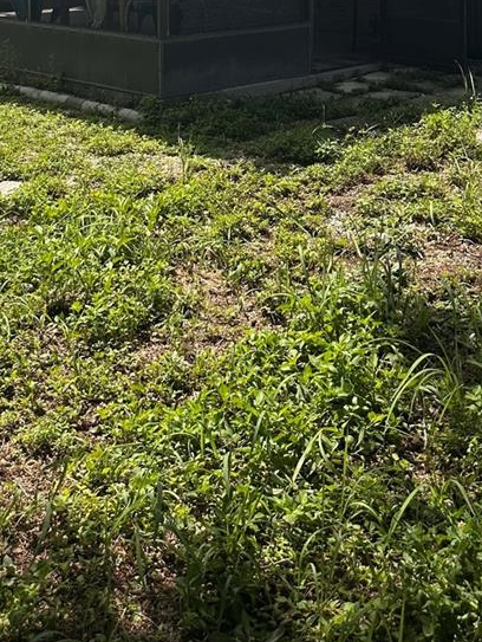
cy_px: -51
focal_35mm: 53
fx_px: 983
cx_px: 276
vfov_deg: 32.2
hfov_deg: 27.5
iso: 80
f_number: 1.78
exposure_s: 1/7042
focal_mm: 6.86
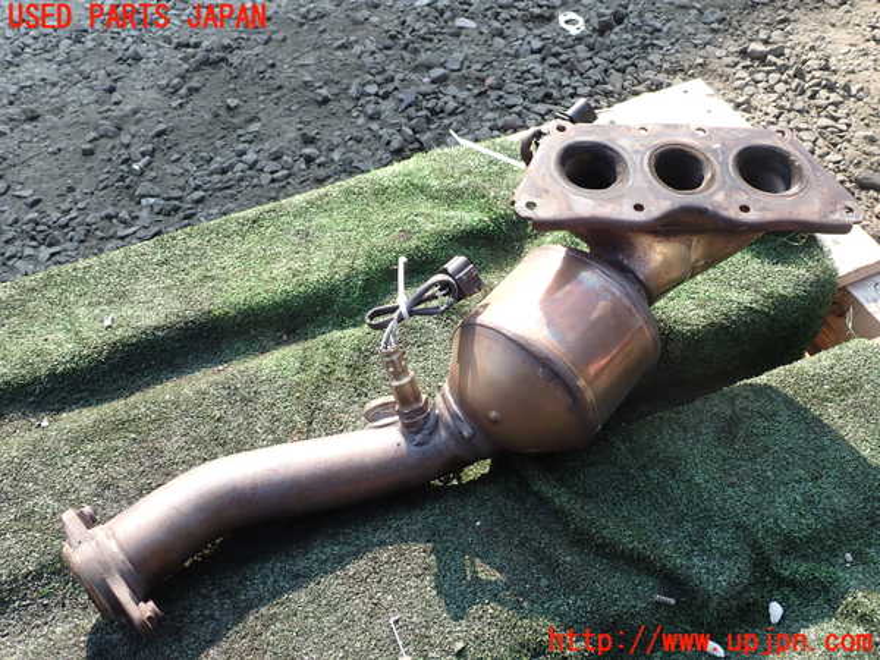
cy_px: 330
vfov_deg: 46.8
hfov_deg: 60.0
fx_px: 763
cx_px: 440
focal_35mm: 30
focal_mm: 5.4
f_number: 3.2
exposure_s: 1/200
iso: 100
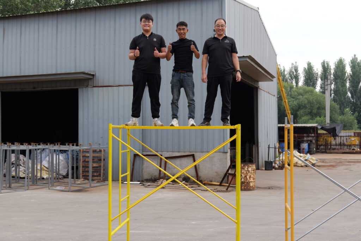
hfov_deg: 44.5
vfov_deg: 30.5
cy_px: 120
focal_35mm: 44
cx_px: 180
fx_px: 441
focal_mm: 44
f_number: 5.6
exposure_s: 1/125
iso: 125
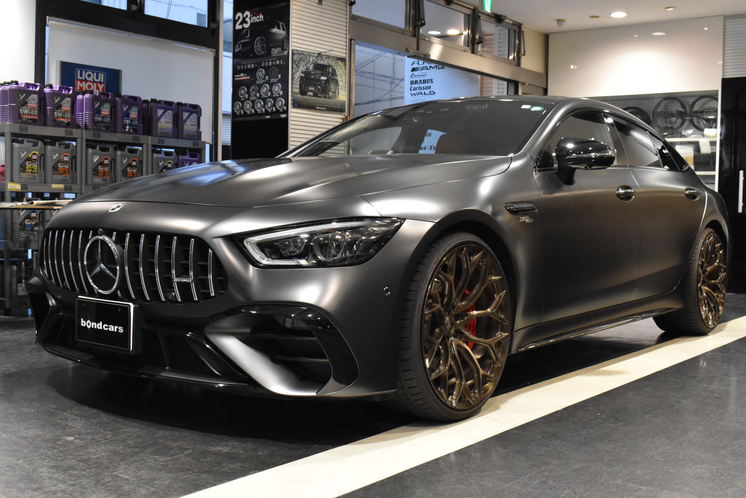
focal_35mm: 42
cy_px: 249
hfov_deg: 46.4
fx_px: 870
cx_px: 373
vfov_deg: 31.9
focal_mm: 28
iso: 3600
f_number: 8
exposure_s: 1/50
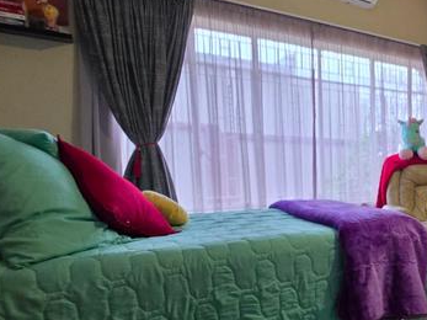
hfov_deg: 48.1
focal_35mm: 30
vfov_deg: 46.0
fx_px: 370
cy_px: 217
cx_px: 438
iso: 400
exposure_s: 1/60
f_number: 1.9
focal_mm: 2.2
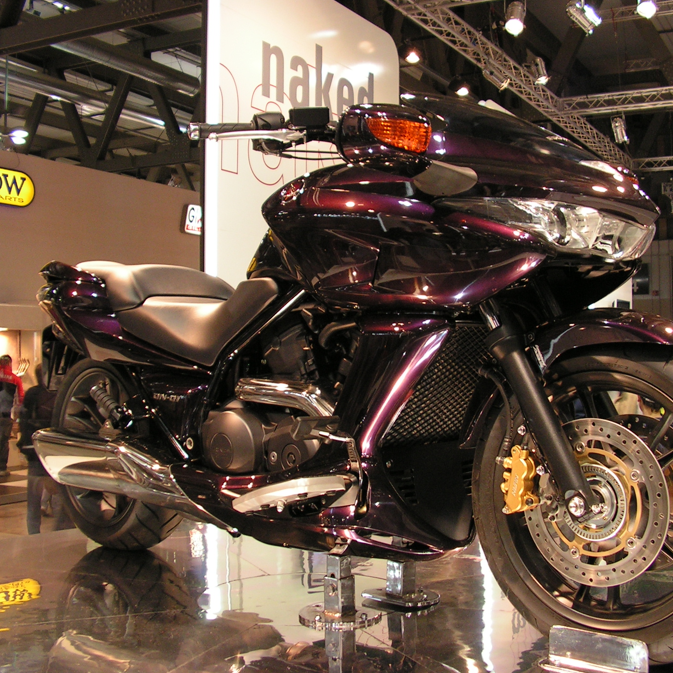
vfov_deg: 38.3
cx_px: 360
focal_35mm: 44
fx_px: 968
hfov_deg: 38.3
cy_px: 338
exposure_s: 1/40
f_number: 3.2
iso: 125
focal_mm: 6
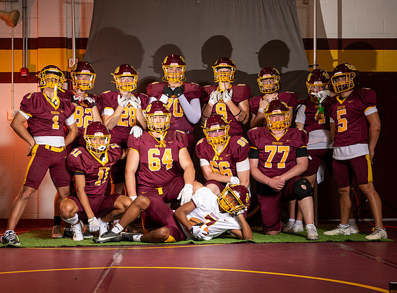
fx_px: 660
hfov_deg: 33.5
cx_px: 203
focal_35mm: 58
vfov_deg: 25.0
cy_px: 158
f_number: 5.6
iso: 80
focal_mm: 50
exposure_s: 1/160
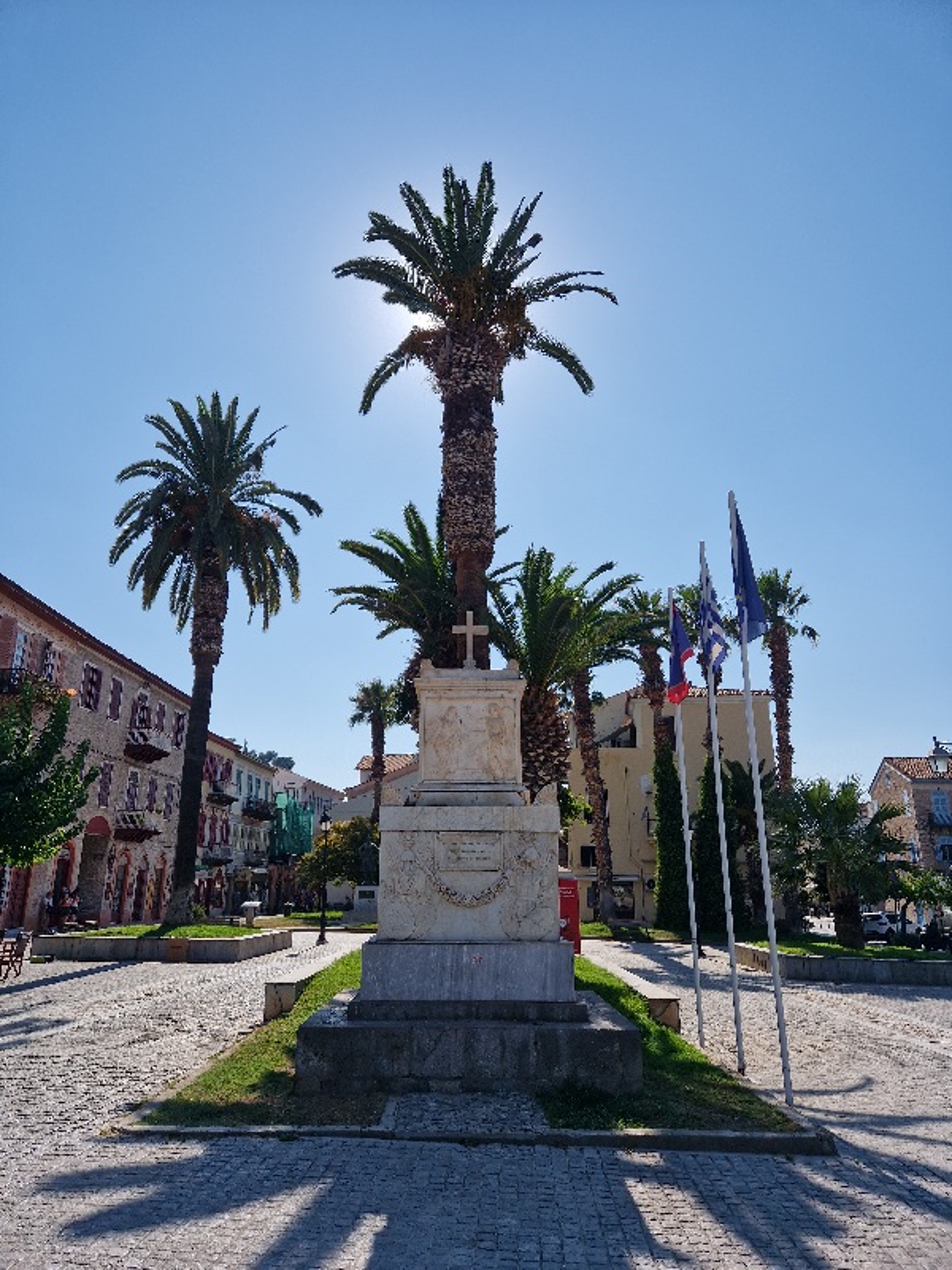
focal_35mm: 23
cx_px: 476
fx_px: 843
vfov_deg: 73.9
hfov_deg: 58.9
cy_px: 635
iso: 50
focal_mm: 5.4
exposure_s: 1/5000
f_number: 1.8
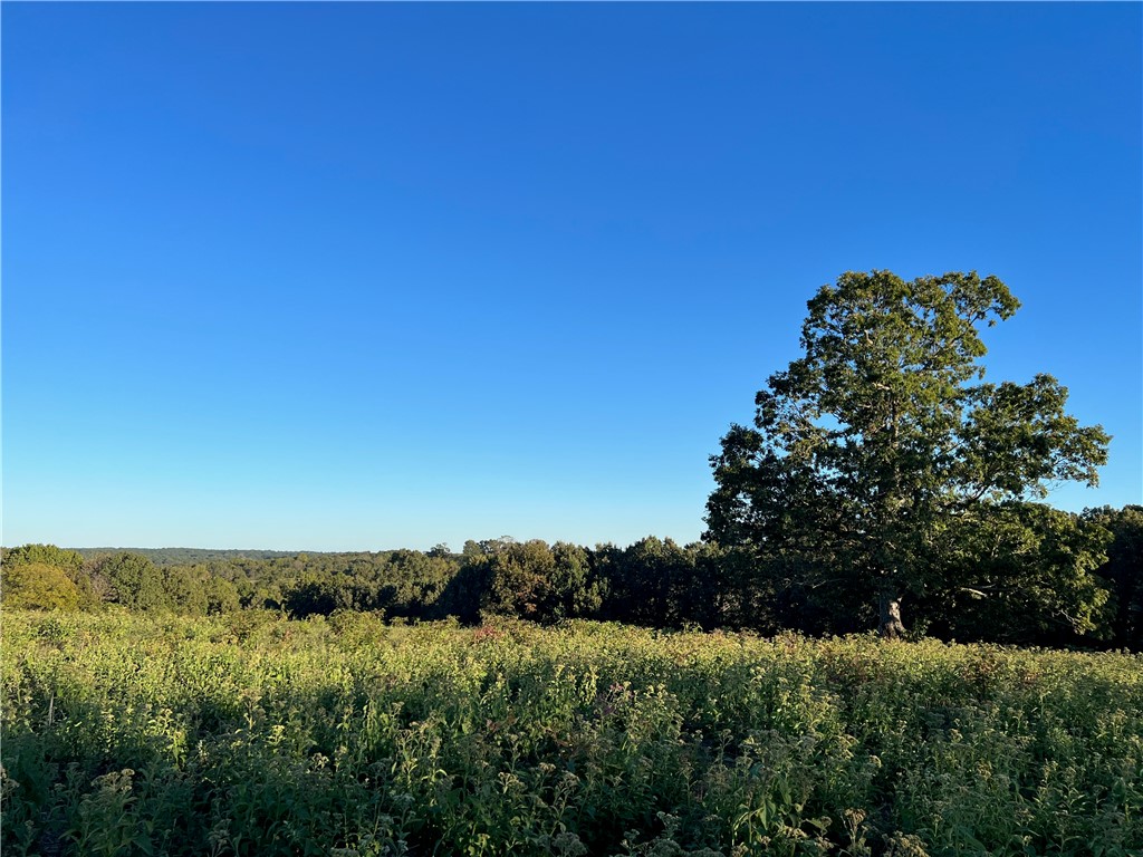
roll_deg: -0.5
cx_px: 572
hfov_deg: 67.3
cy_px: 428
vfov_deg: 53.1
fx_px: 859
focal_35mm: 26
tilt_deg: +8.2
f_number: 1.5
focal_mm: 5.7
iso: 50
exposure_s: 1/3077
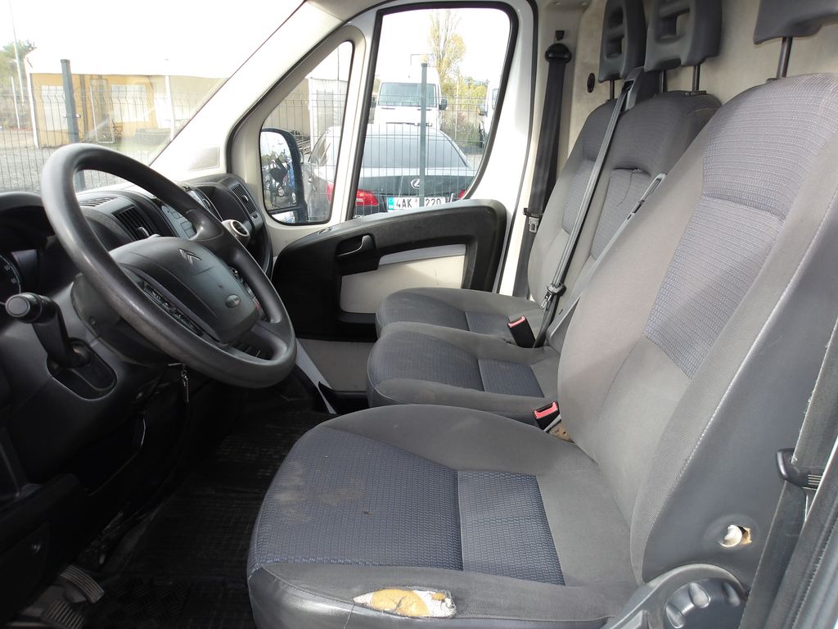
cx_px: 419
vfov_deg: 51.4
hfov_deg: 65.3
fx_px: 654
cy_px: 314
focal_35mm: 27
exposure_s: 1/113
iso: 100
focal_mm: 4.9
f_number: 3
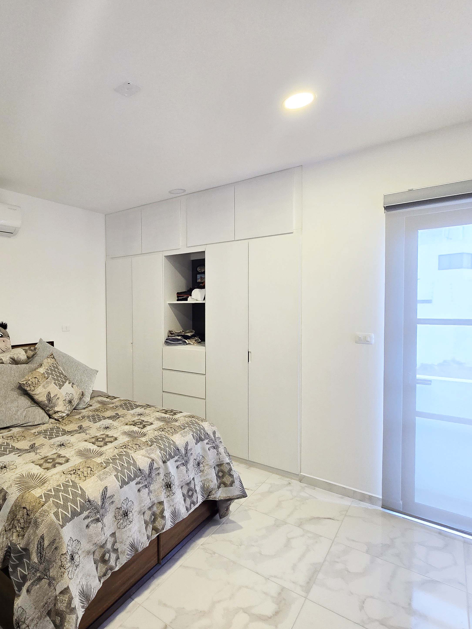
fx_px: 327
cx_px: 118
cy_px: 316
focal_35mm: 18
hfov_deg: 67.1
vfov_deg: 87.8
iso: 250
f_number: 2.2
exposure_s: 1/60
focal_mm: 2.2
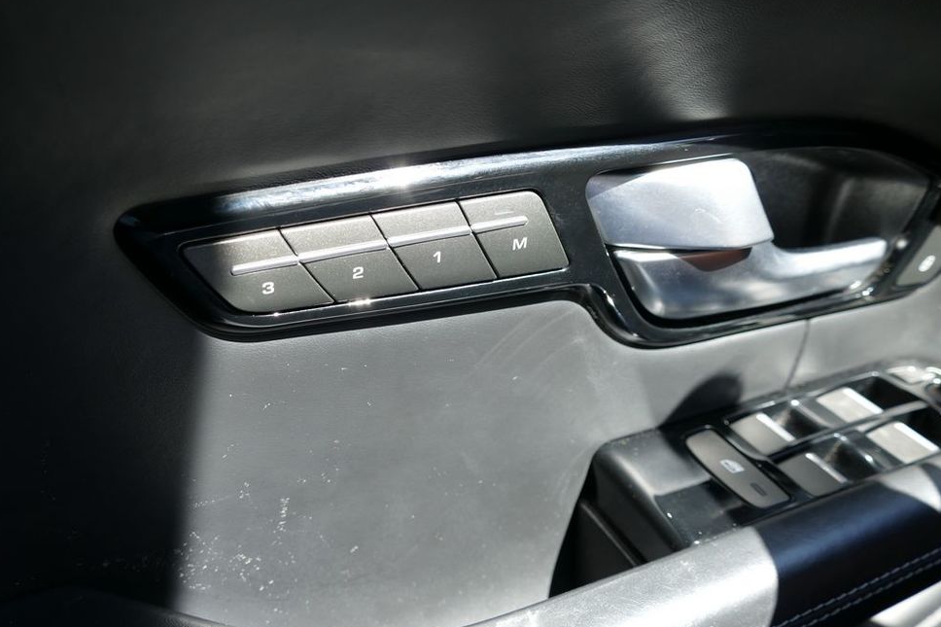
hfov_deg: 60.3
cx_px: 480
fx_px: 810
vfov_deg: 42.3
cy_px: 313
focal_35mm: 31
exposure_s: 1/125
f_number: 3
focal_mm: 11.1
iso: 125
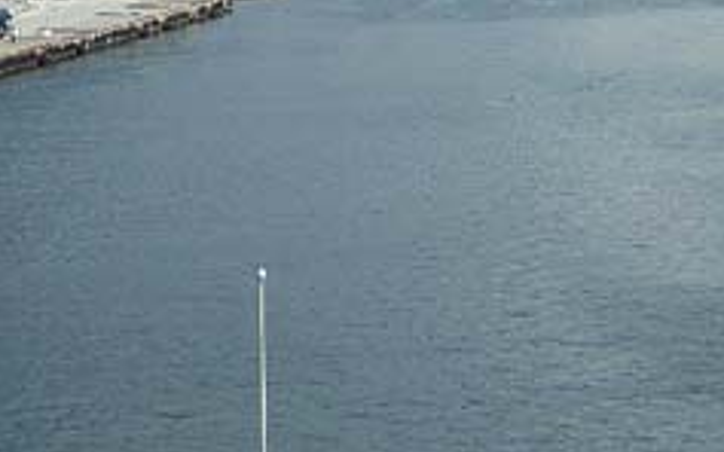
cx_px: 98
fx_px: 3492
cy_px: 21
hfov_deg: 11.8
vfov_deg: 7.4
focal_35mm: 177
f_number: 7
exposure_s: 1/250
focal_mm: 14.6
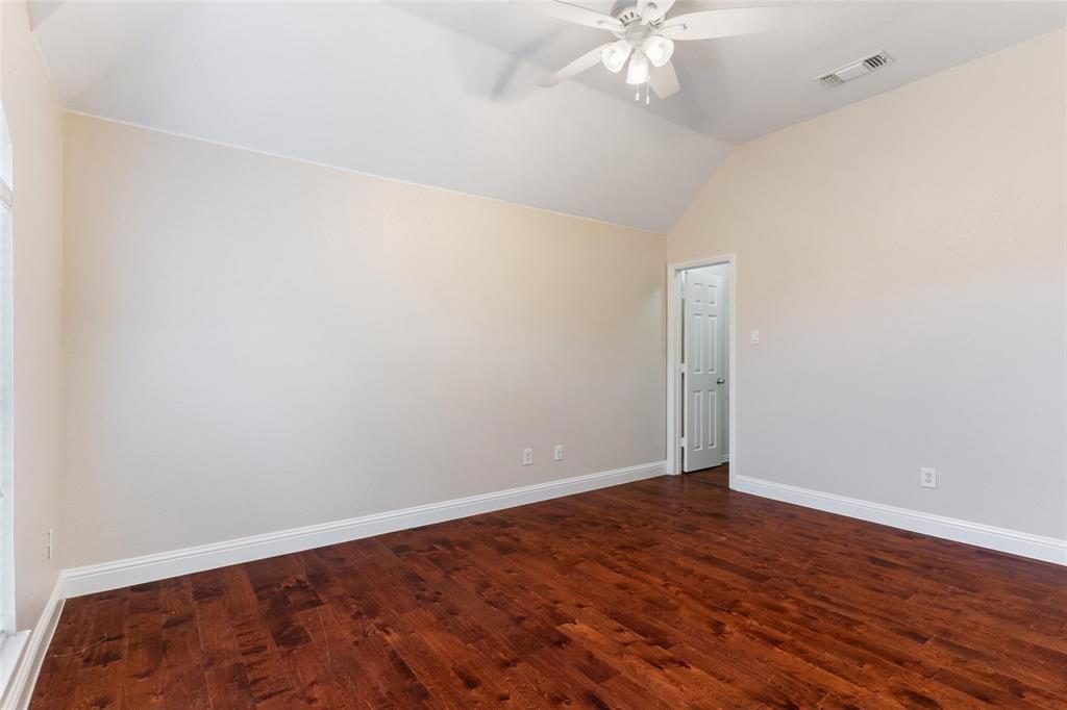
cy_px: 355
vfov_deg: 70.4
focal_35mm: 17
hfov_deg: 93.3
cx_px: 534
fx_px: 504
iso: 400
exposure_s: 1
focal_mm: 17
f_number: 10
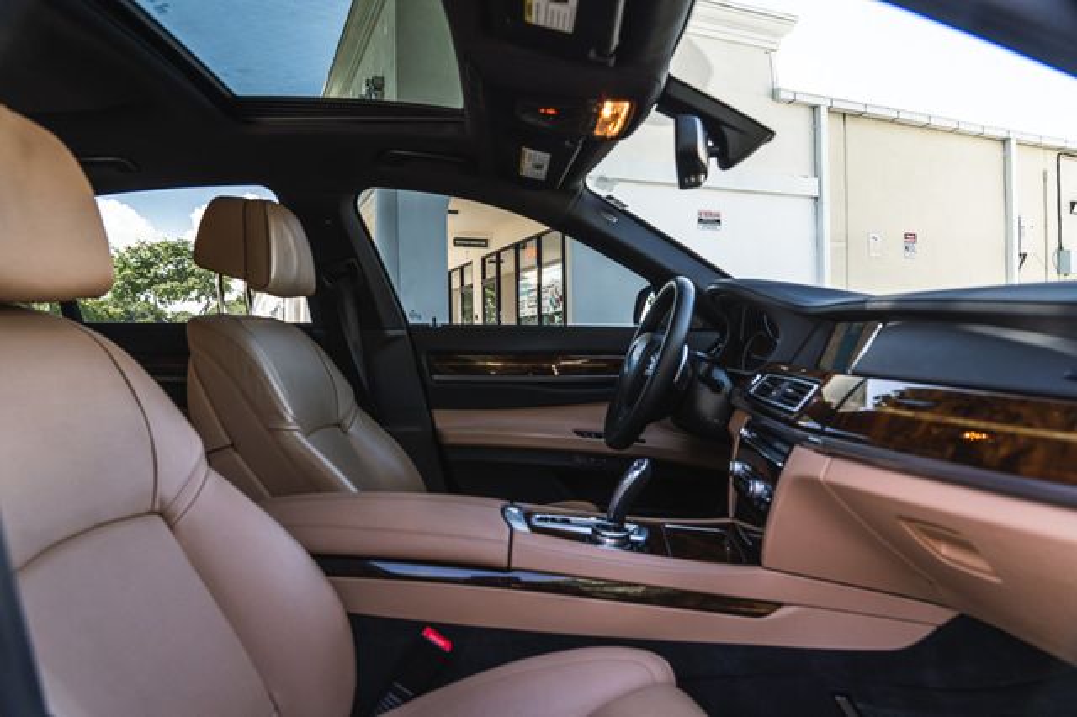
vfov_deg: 53.1
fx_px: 718
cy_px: 358
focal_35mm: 24
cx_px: 538
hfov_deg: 73.8
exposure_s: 1/50
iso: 640
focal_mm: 24
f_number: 5.6
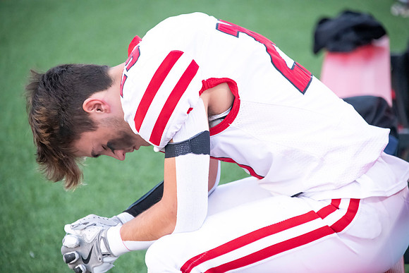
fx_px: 2841
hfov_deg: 8.2
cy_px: 136
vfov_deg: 5.5
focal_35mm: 250
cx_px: 204
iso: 4000
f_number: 5.6
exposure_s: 1/500
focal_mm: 250
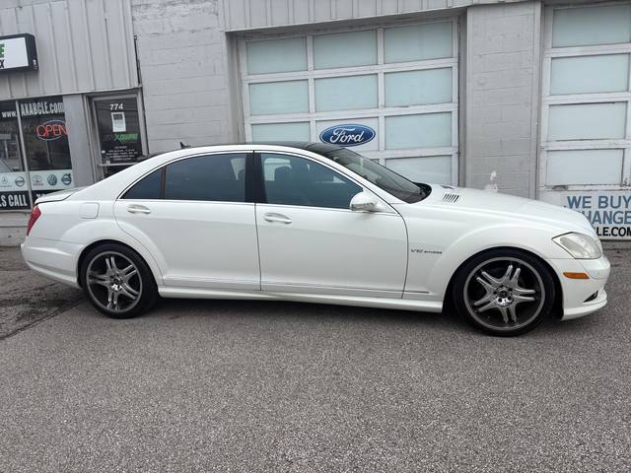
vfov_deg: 53.1
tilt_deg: -10.1
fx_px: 474
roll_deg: +1.6
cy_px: 236
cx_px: 316
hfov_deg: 67.3
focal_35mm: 26
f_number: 1.6
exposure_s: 1/1175
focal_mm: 5.96
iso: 50
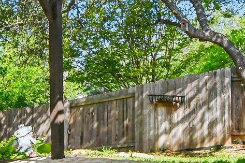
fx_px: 442
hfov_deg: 30.8
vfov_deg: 20.7
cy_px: 39
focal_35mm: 65
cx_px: 156
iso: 400
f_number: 8
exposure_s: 1/500
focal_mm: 10
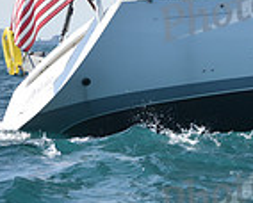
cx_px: 504
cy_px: -122
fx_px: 2302
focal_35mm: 307
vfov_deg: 5.0
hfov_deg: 6.1
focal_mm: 80
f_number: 5.6
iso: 250
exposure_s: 1/1600
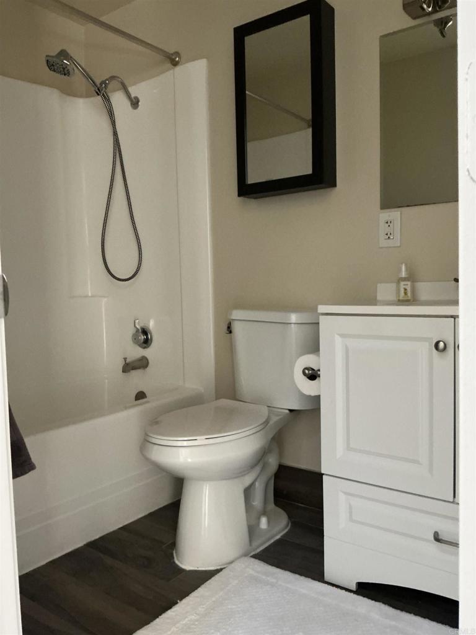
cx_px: 238
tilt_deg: -3.8
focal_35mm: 28
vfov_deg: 63.4
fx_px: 513
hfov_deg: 49.7
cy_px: 318
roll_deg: +1.0
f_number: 1.8
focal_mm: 3
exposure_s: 1/30
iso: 400
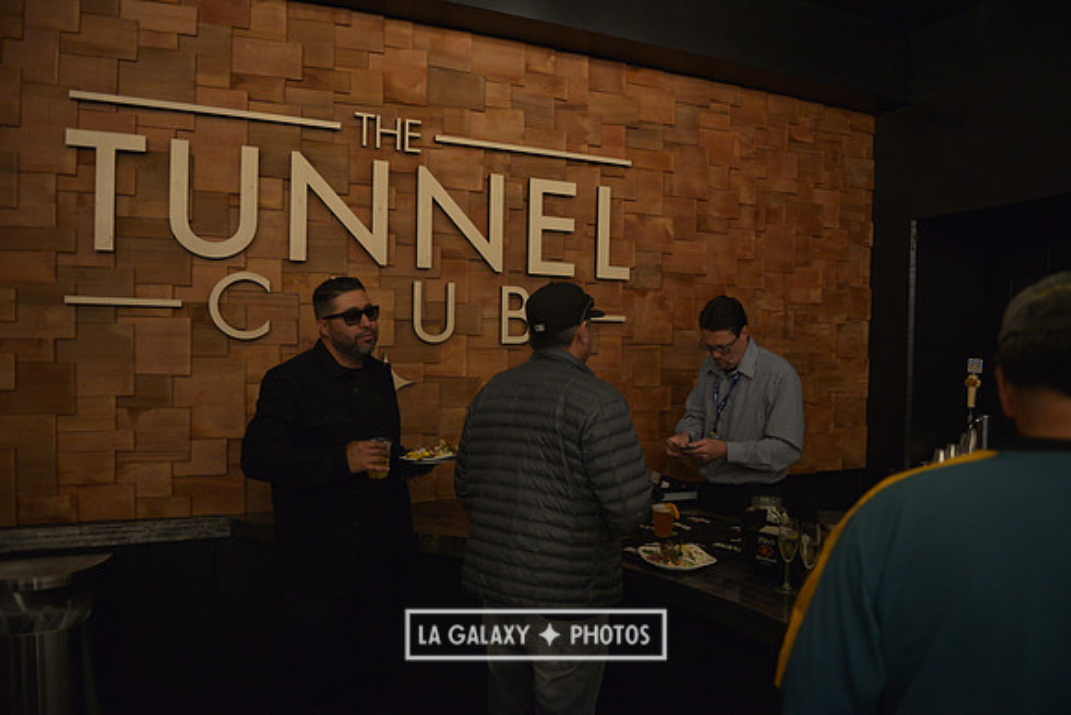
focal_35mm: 24
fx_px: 714
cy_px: 358
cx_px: 536
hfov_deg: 73.7
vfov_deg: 53.2
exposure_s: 1/400
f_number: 2.8
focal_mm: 24
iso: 1600
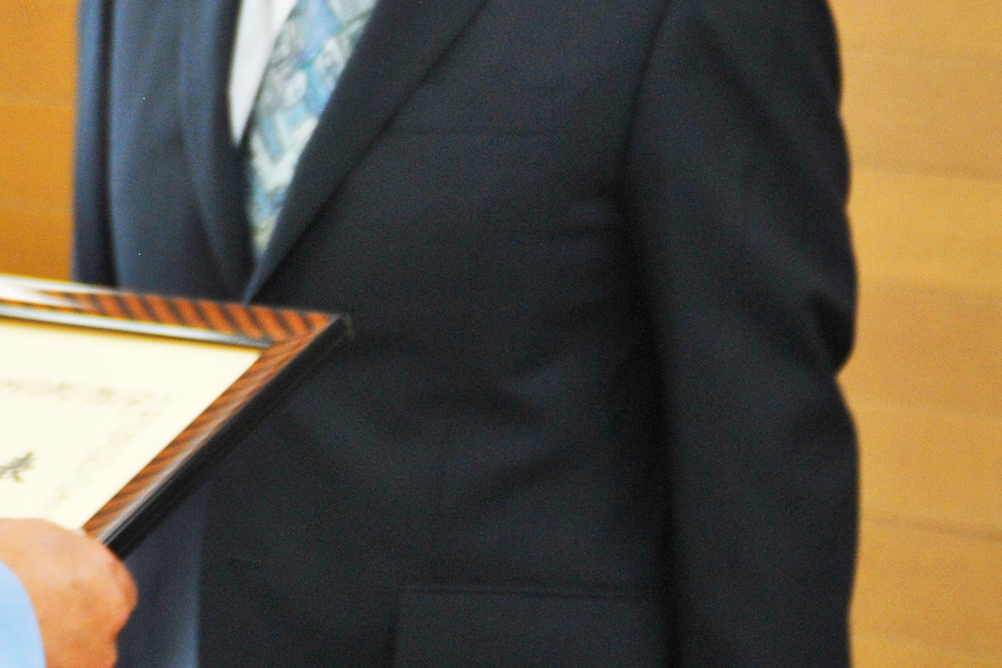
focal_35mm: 190
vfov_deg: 7.2
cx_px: -255
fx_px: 5299
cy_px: -1
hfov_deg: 10.6
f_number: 4.2
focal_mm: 45
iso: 250
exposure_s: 1/30
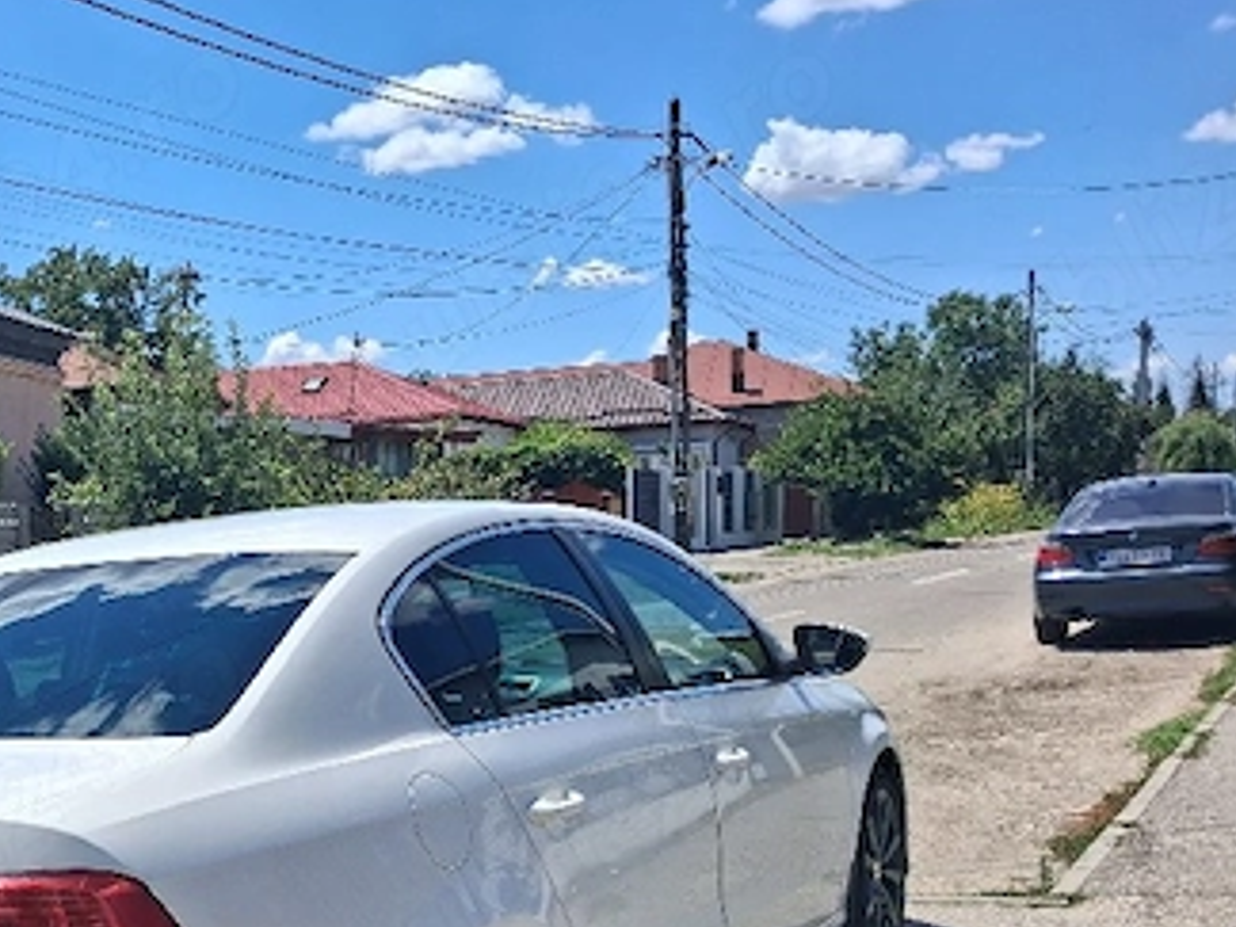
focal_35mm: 50
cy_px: 847
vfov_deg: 27.9
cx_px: 145
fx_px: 1785
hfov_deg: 36.1
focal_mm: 4
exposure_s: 1/909
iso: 20
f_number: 1.8
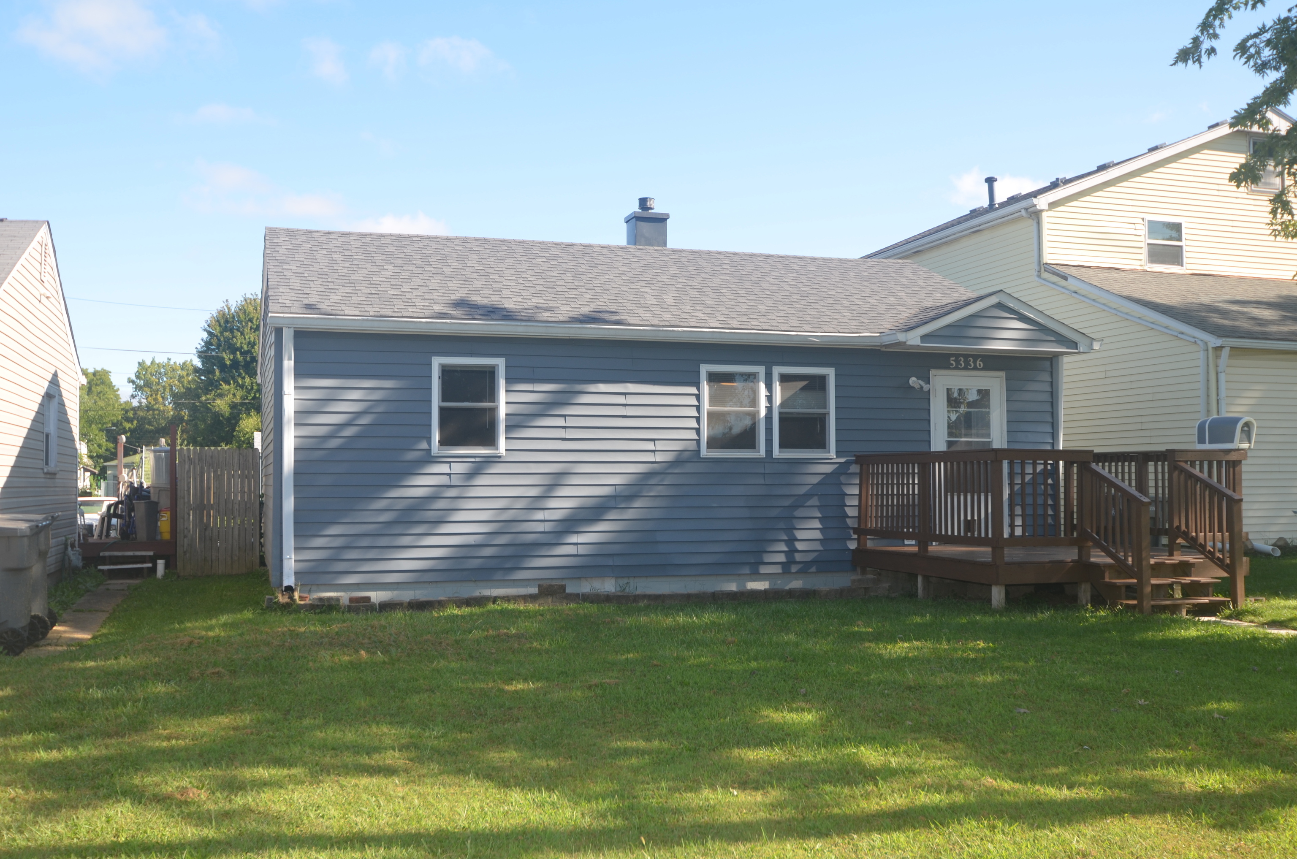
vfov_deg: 36.7
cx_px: 648
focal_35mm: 36
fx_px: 1294
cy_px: 430
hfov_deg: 53.2
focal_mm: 24
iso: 100
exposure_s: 1/125
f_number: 5.6
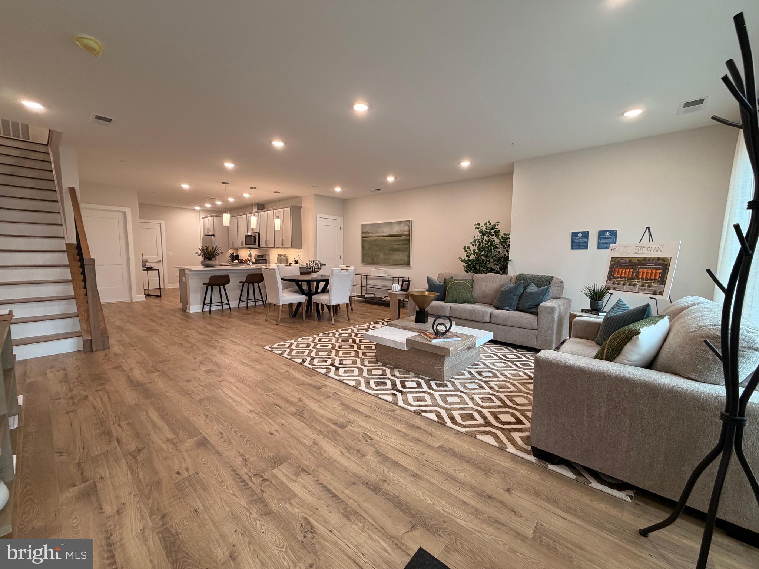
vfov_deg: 85.7
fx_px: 307
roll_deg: -0.8
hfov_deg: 102.1
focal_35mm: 14
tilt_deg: -5.9
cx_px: 380
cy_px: 284
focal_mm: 2.22
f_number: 2.2
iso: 250
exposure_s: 1/120
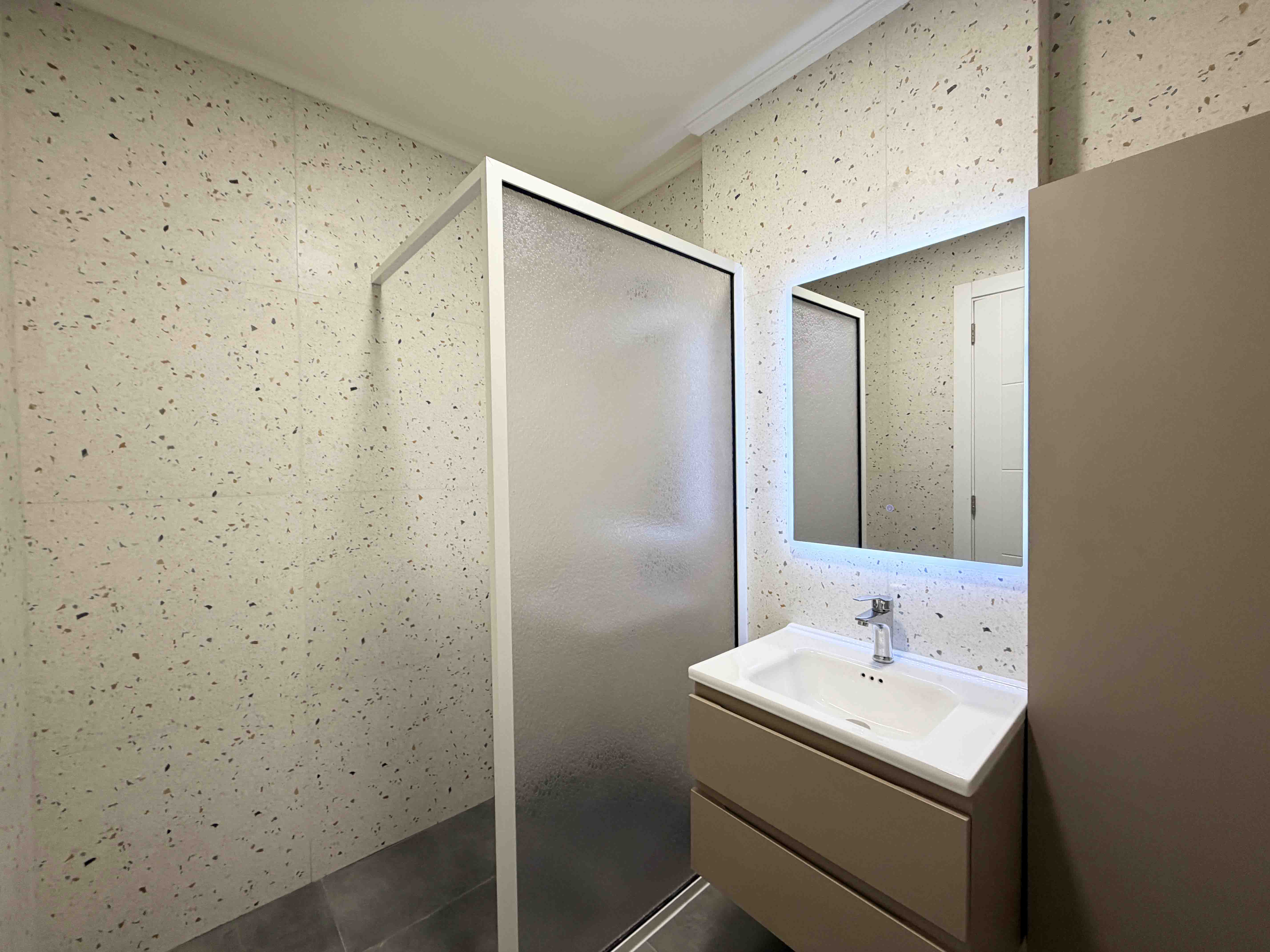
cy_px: 476
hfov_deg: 102.1
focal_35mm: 14
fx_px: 514
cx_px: 635
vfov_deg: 85.7
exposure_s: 1/100
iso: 200
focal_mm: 2.22
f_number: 2.2
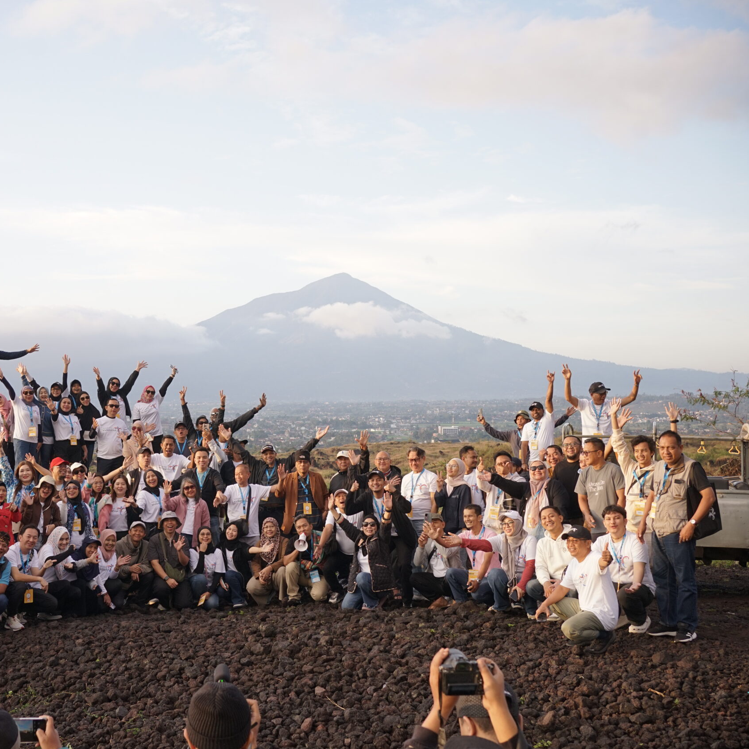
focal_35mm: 45
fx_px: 1102
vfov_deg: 37.6
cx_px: 237
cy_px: 377
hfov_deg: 37.1
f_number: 5.6
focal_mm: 35
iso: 400
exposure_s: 1/250
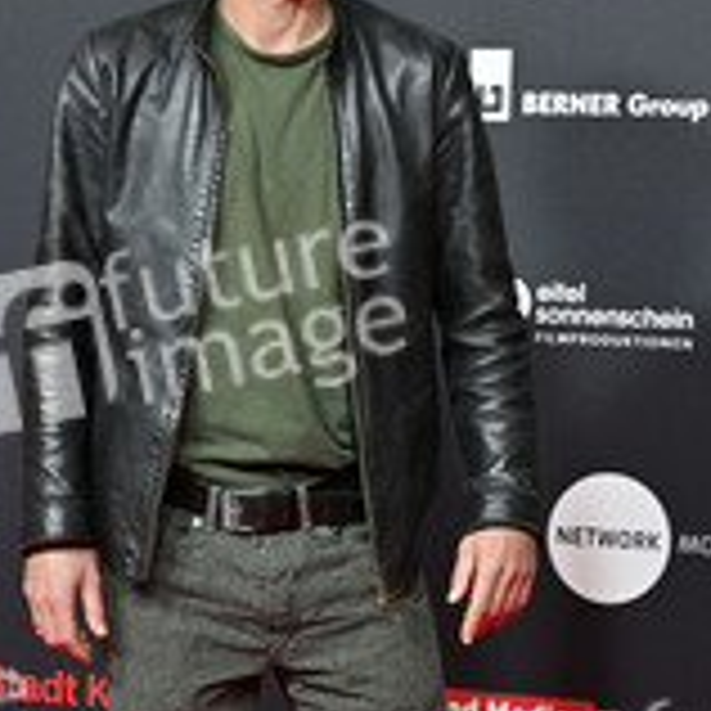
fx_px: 2905
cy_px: 554
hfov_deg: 14.0
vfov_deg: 13.9
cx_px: 306
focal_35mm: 125
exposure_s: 1/200
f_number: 5
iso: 1000
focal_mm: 58
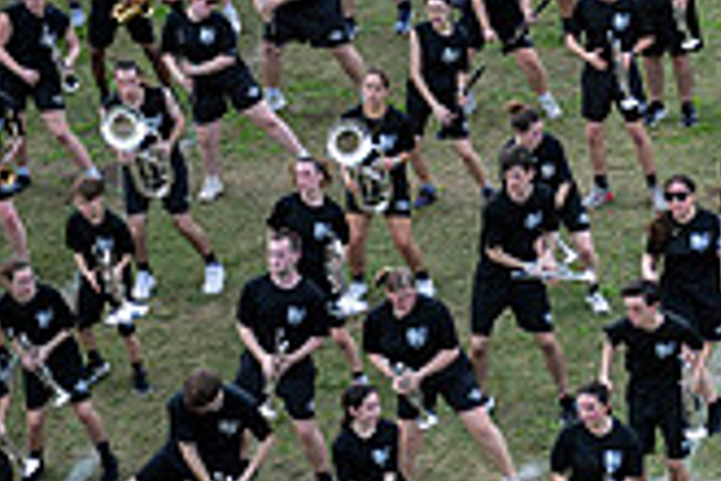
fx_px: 4085
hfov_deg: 9.7
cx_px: 1154
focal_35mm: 204
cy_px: 684
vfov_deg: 6.7
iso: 250
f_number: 2.8
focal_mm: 58
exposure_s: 1/1250
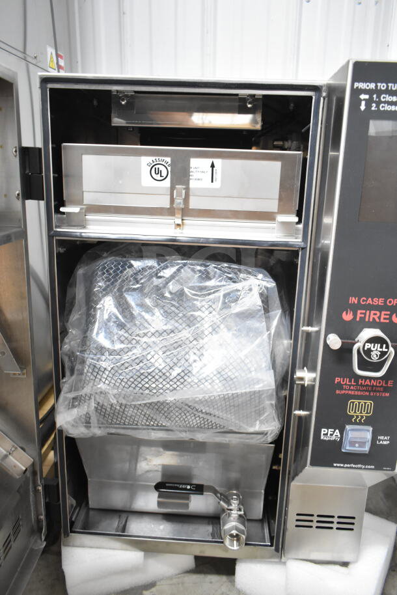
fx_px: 446
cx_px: 198
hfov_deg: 48.0
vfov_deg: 67.4
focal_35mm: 27
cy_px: 298
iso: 2200
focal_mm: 18
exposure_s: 1/30
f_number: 3.5
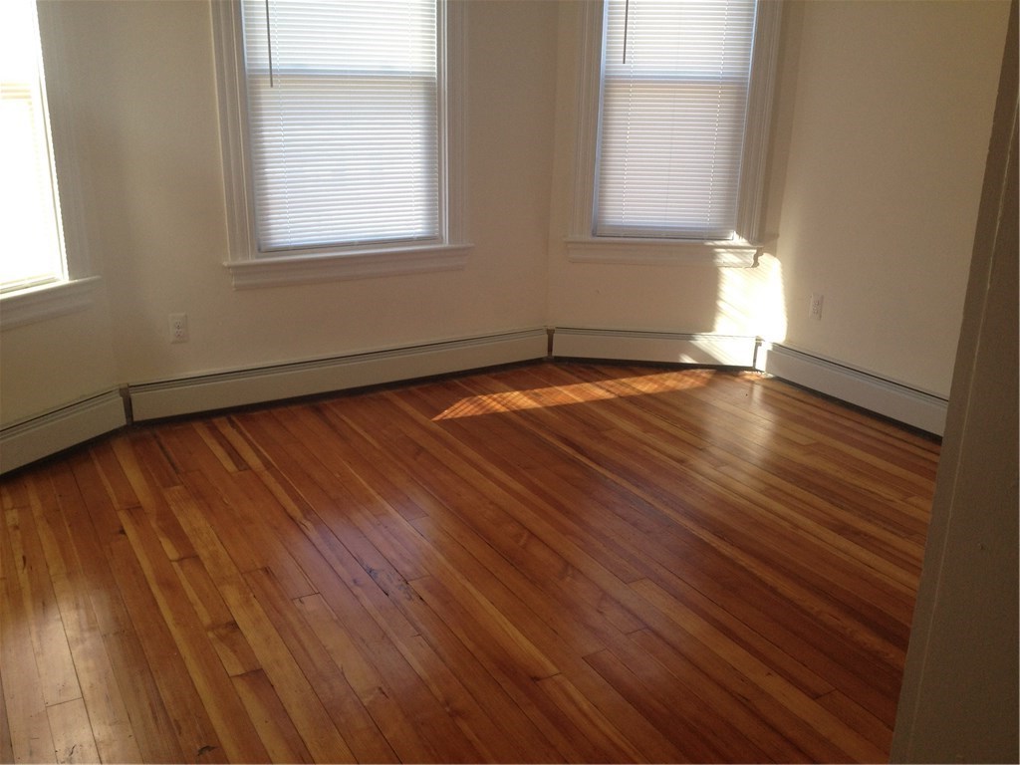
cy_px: 382
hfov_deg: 52.6
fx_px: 1031
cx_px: 510
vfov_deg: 40.7
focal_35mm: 35
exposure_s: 1/120
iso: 100
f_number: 2.4
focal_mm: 4.28
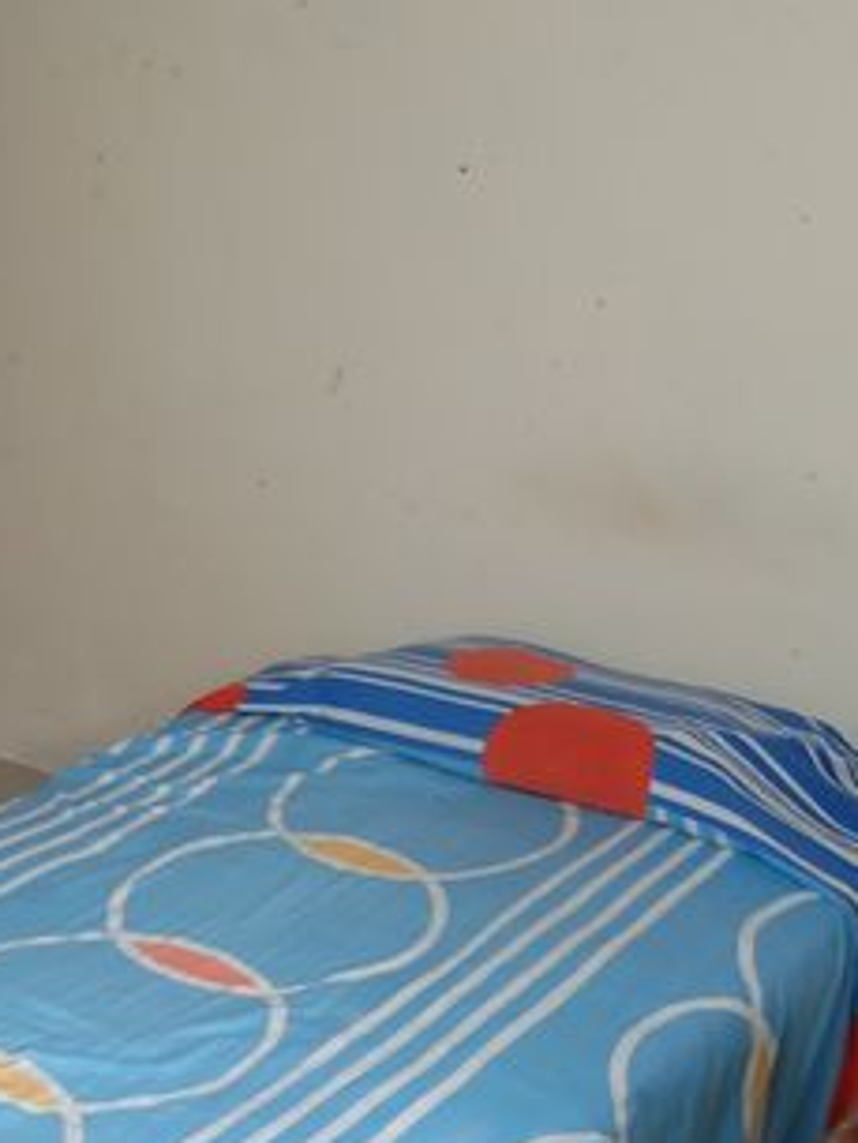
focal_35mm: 61
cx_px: 375
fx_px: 2015
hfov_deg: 24.0
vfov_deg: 31.6
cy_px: 633
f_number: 1.8
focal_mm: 4.22
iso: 1311
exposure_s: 1/30
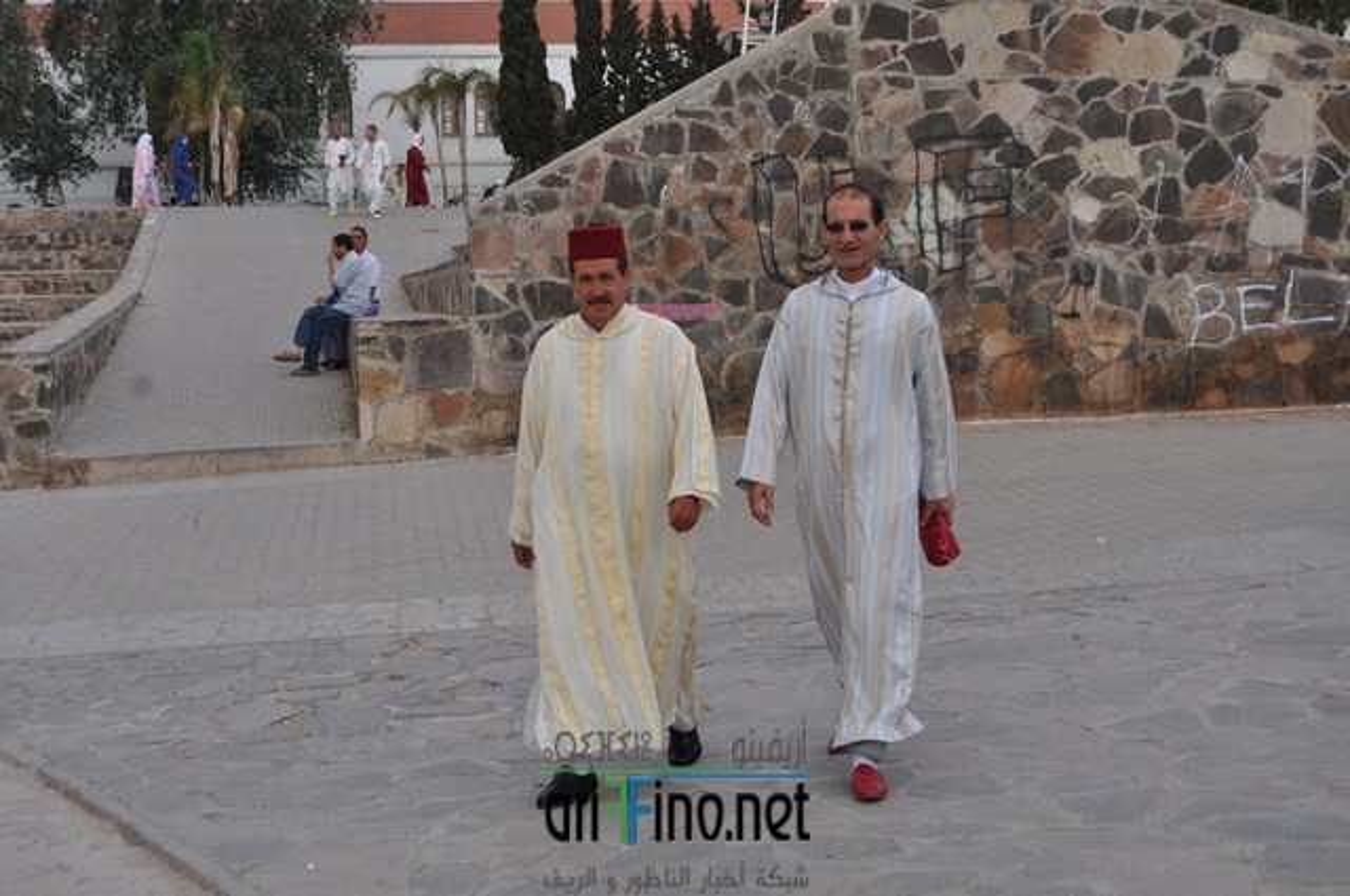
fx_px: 2528
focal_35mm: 68
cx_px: 675
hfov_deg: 29.9
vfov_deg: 20.1
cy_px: 448
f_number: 8
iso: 200
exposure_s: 1/250
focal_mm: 45
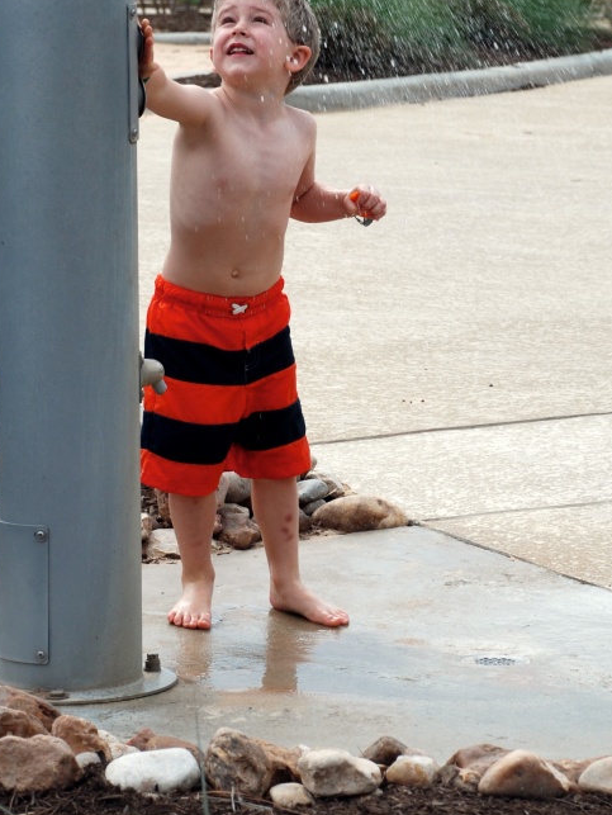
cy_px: 236
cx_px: 307
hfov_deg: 8.4
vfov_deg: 11.1
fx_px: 4168
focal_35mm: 177
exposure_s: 1/500
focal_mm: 66
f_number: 5.6
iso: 180
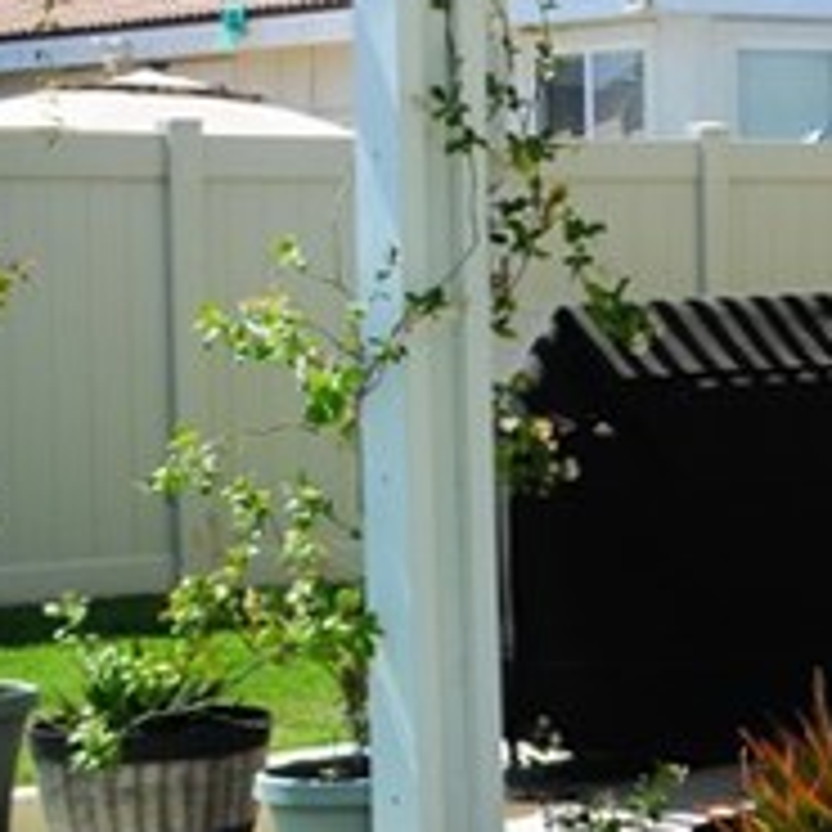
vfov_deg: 13.7
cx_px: 1844
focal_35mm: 127
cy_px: 171
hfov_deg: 11.8
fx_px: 3453
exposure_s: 1/250
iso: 110
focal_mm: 18
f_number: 8
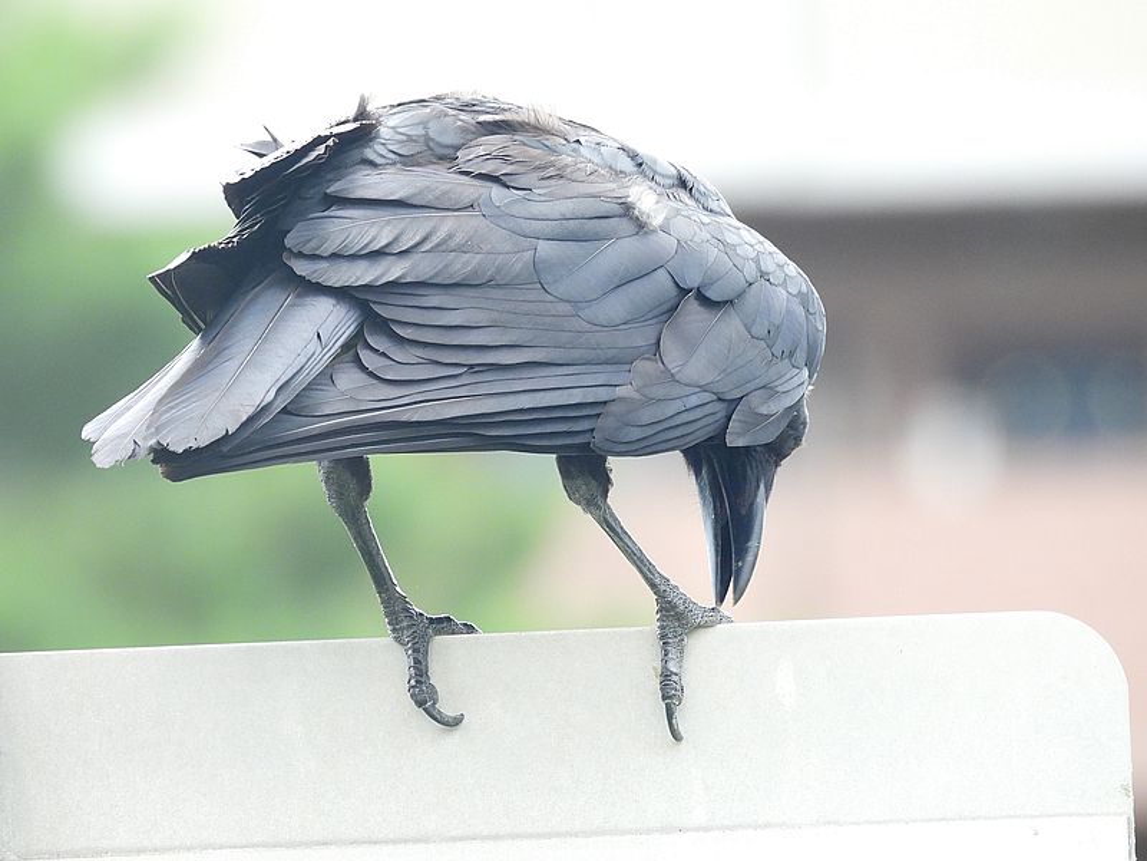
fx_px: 39762
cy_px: 430
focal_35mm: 1200
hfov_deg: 1.7
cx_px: 574
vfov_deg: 1.2
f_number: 6.3
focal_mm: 214
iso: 400
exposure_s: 1/250
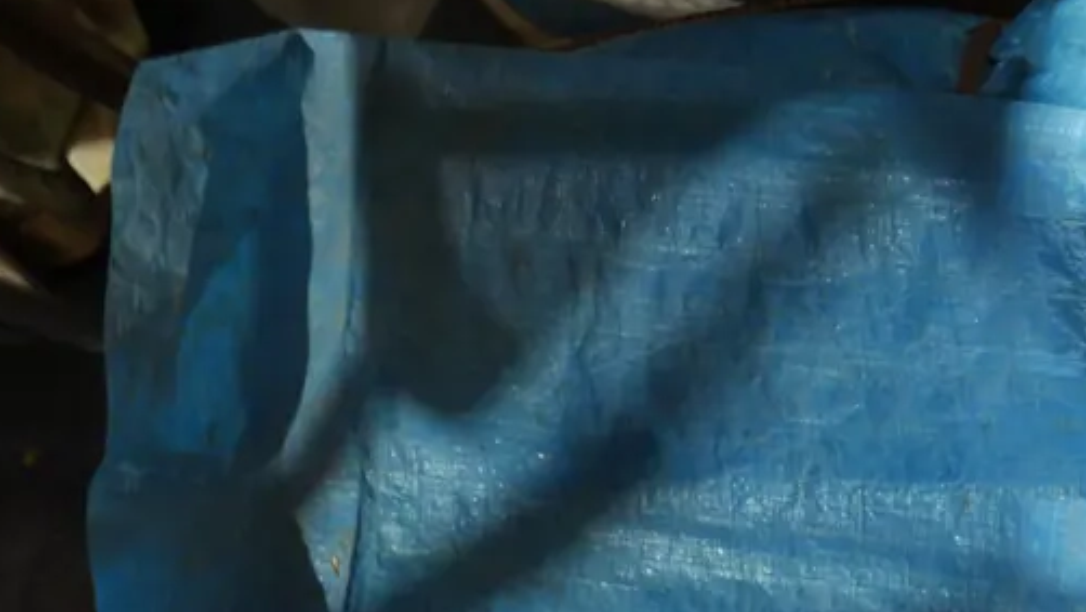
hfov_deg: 25.7
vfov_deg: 14.8
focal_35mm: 80
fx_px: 2305
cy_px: 669
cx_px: 971
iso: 1600
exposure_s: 1/60
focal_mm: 18
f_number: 4
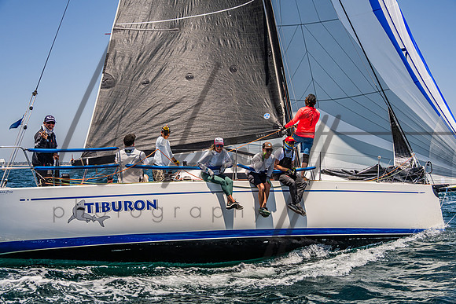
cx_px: 228
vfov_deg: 33.5
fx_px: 505
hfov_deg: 48.6
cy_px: 152
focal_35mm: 40
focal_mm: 39
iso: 400
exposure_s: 1/2000
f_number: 8
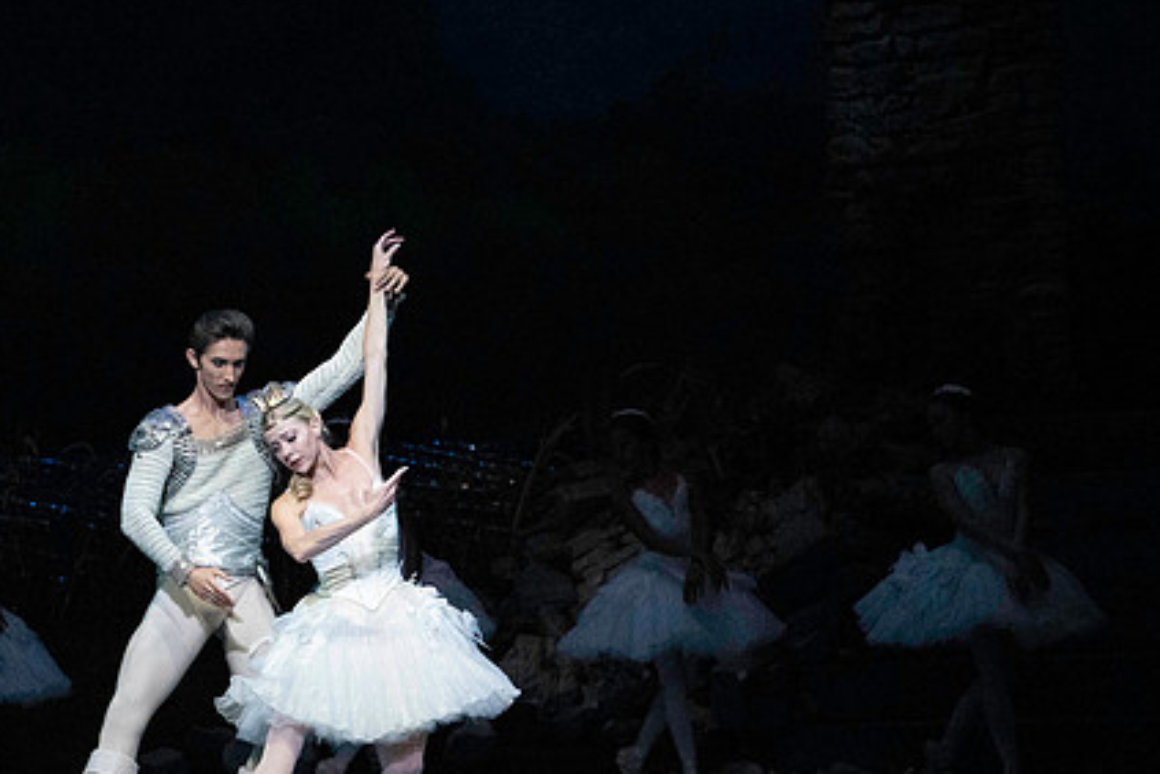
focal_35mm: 274
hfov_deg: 7.5
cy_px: 493
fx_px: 8828
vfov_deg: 5.0
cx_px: 450
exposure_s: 1/400
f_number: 5
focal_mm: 200
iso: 25600
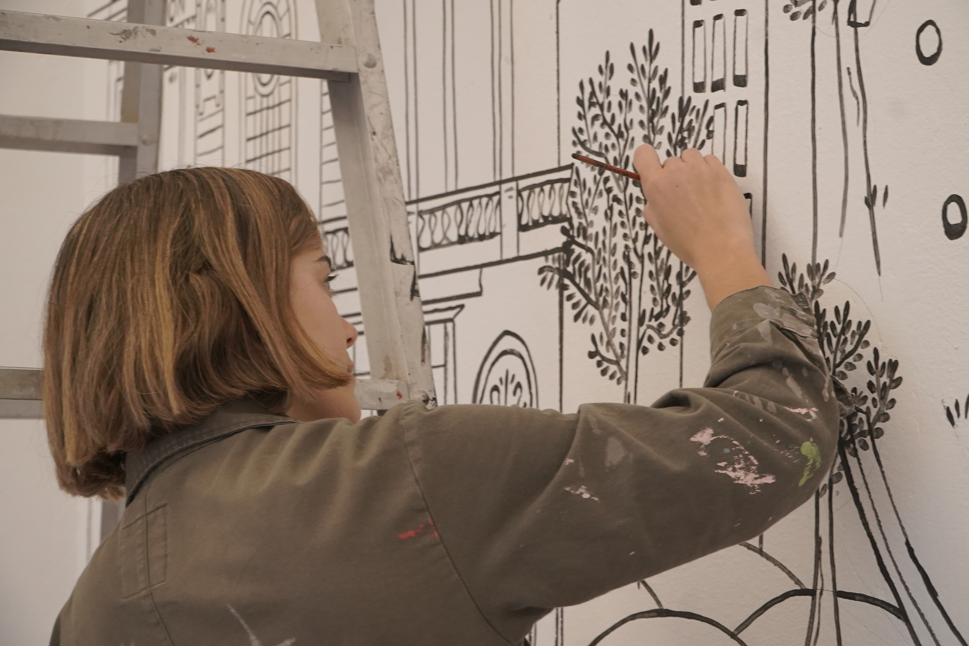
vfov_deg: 18.2
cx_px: 484
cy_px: 323
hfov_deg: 27.0
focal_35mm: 75
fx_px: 2019
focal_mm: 50
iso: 2500
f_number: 6.3
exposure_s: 1/60
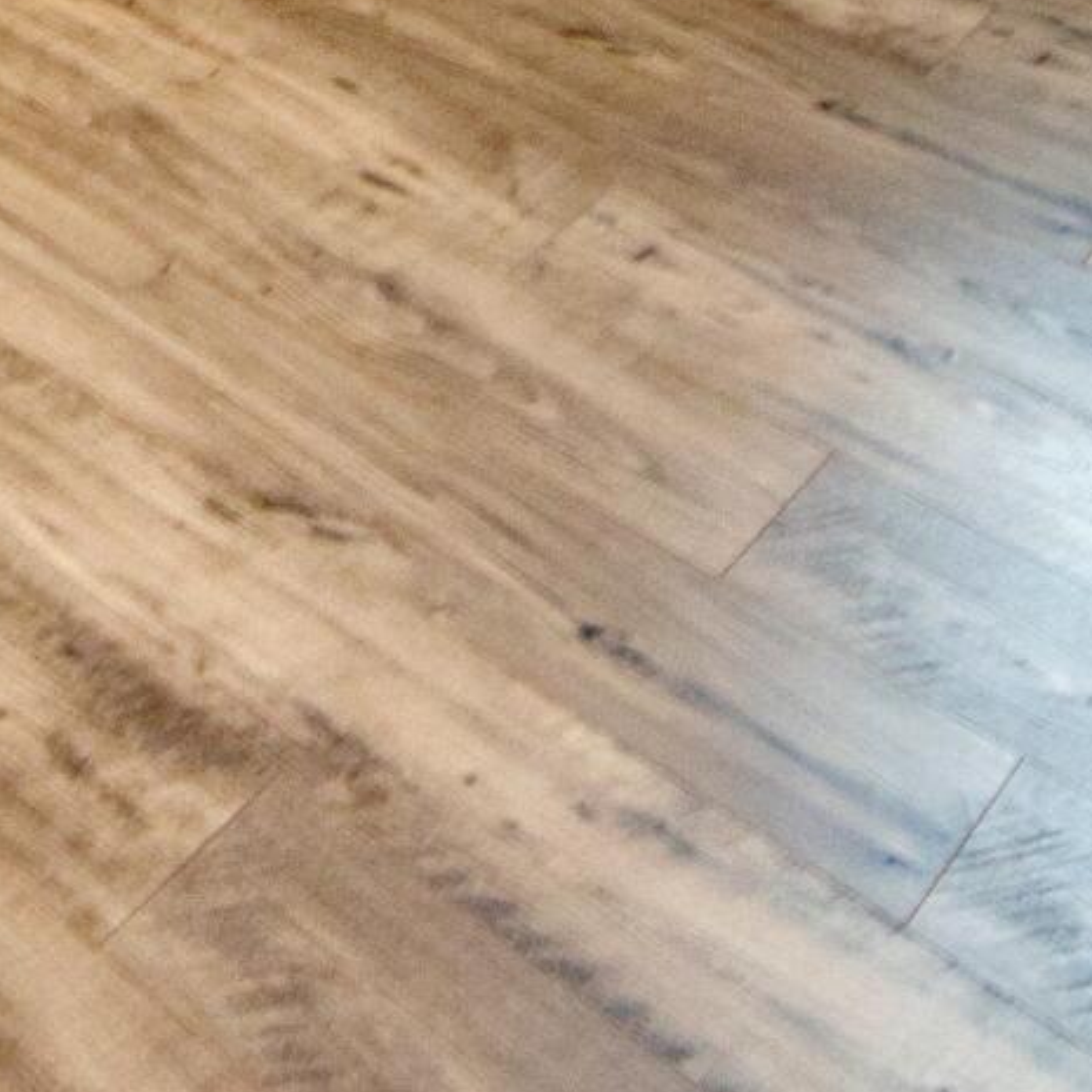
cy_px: -1108
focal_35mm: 66
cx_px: -595
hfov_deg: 21.4
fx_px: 2356
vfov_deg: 17.8
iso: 200
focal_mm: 8
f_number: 9
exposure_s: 1/8
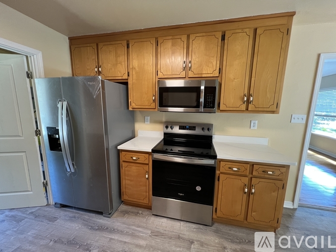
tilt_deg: -9.7
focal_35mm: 13
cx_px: 168
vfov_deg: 89.9
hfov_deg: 106.2
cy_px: 126
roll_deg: -1.2
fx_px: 126
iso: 250
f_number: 1.8
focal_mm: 1.57
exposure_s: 1/60
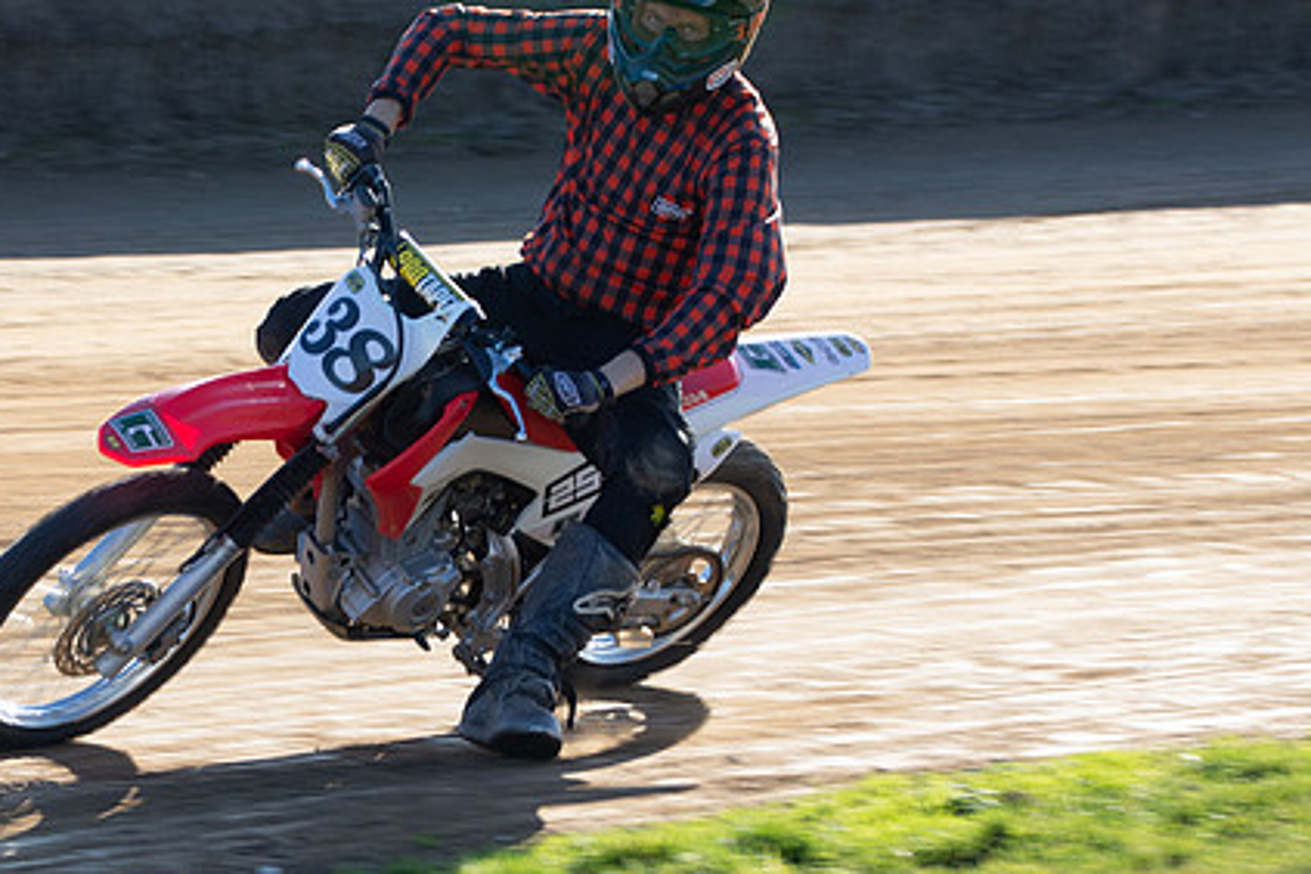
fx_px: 8120
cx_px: 245
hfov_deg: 9.2
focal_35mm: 223
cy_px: 419
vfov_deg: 6.2
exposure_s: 1/250
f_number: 8
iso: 200
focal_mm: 82
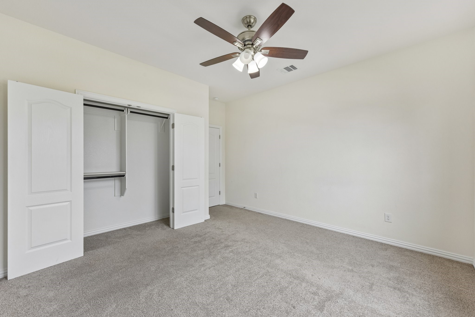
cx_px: 238
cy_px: 158
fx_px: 185
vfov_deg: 81.2
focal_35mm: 14
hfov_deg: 104.3
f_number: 8
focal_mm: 14
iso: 100
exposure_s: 1/15
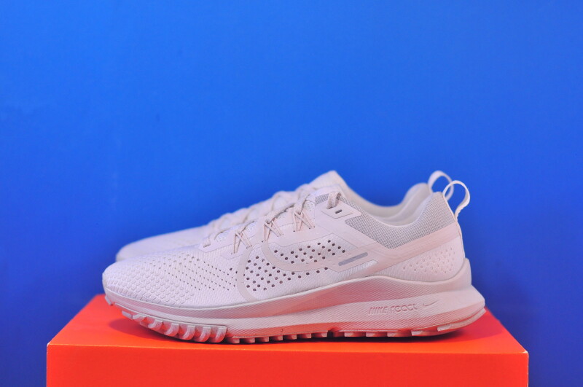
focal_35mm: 75
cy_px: 194
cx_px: 292
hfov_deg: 27.0
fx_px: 1213
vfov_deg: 18.1
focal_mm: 50
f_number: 2.5
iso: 250
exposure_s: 1/320
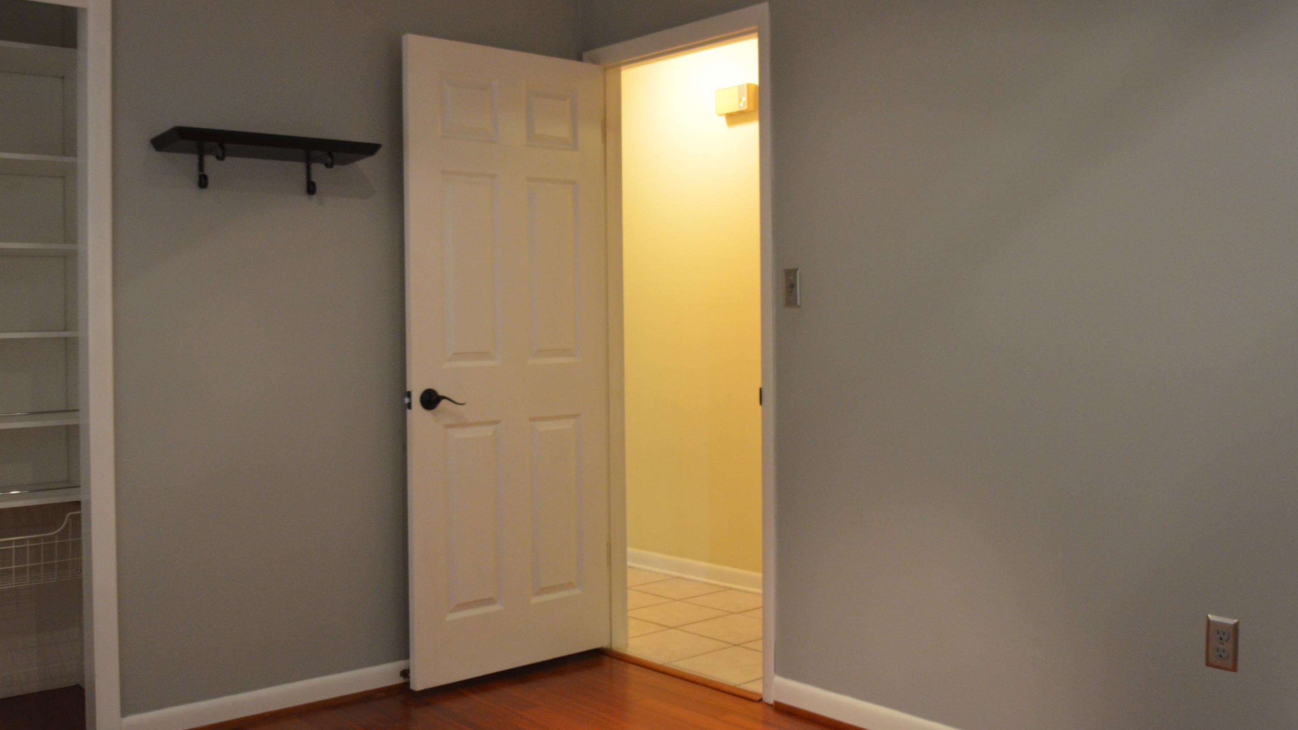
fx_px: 1154
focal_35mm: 34
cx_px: 651
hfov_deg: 58.7
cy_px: 302
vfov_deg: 35.0
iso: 1600
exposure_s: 1/60
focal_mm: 21
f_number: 4.5
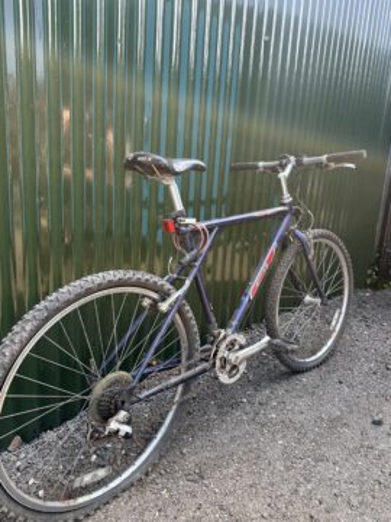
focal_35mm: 24
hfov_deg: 56.8
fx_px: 361
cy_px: 261
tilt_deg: -8.7
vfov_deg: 71.6
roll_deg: -3.0
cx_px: 196
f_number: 1.78
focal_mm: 6.86
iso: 80
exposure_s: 1/285
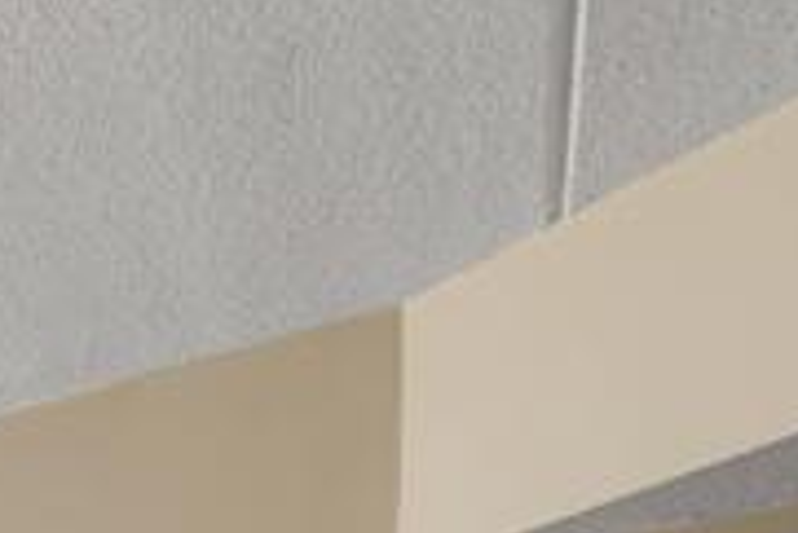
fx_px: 1886
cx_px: -1230
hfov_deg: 14.0
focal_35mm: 85
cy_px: 1271
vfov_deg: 12.6
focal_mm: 15
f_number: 8
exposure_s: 1/20
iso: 400
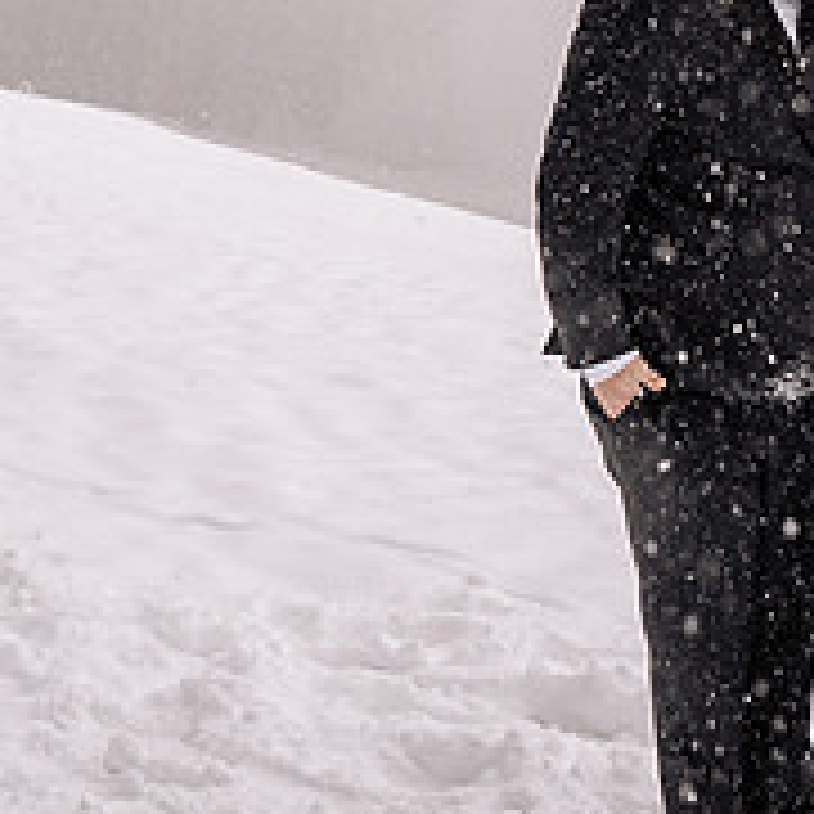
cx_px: 802
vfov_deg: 16.9
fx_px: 2714
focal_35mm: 102
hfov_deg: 16.7
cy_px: 164
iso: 1250
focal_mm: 35
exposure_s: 1/250
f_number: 5
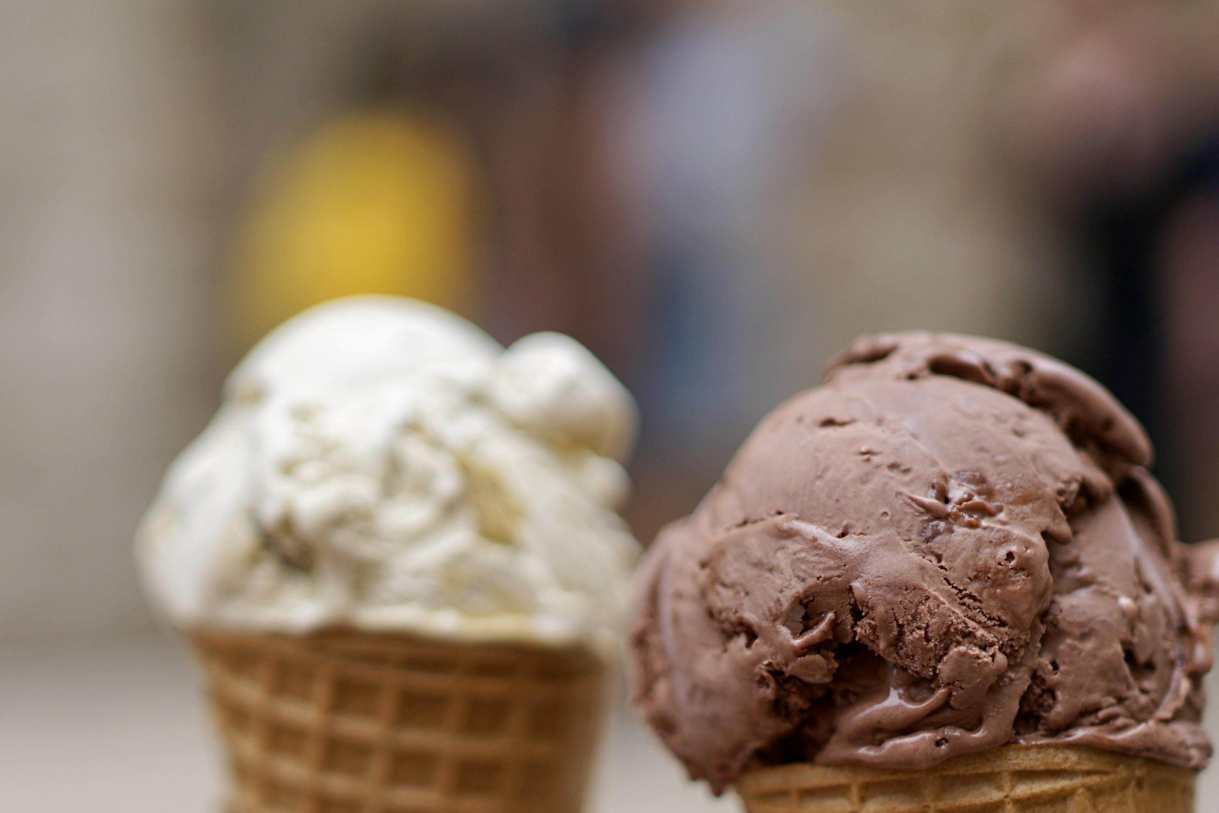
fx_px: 2709
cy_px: 747
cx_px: 706
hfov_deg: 25.3
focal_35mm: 80
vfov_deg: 16.8
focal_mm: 35
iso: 200
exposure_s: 1/2000
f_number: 1.8
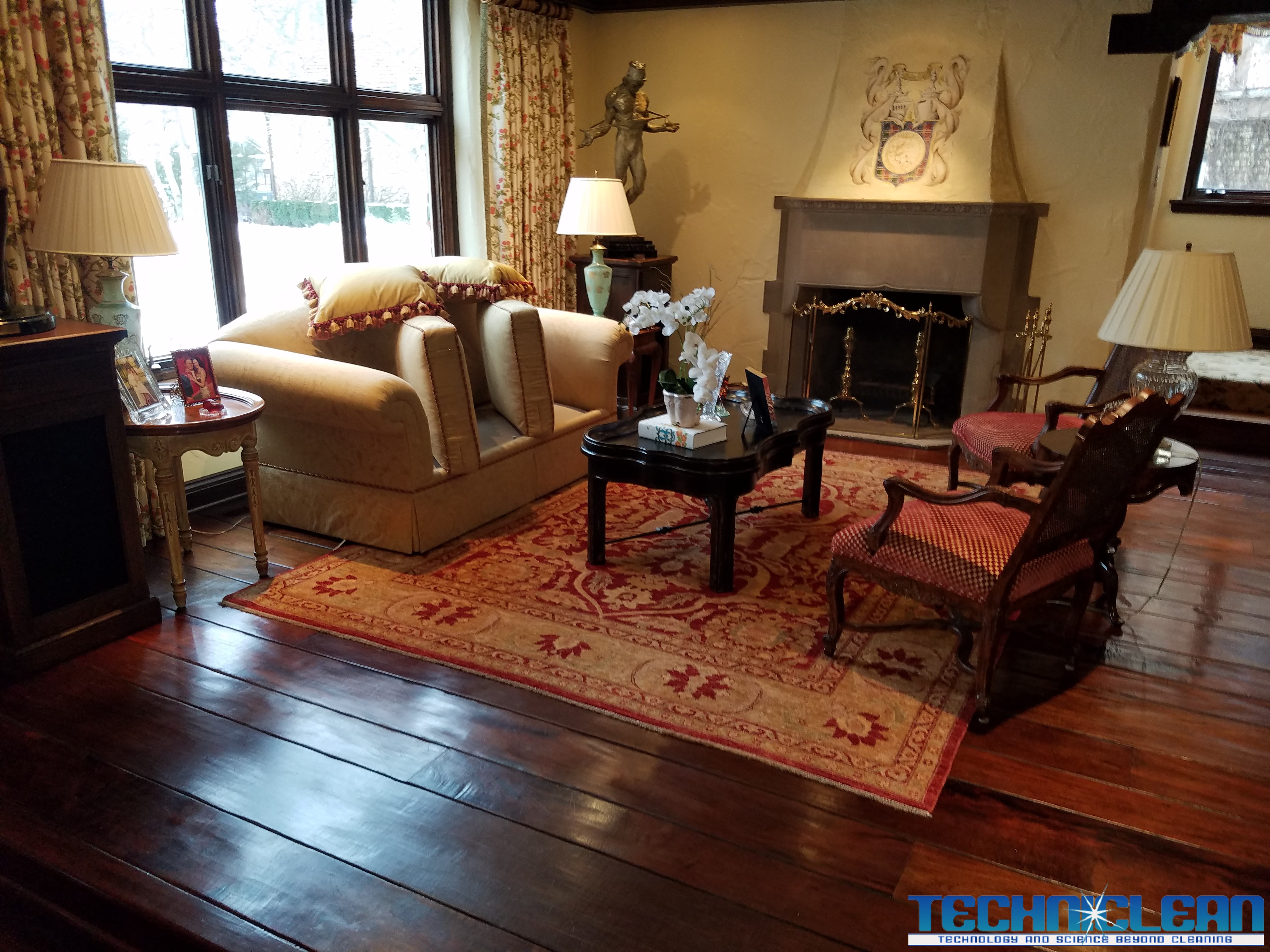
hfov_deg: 67.3
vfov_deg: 53.1
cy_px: 476
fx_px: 954
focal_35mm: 26
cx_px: 635
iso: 125
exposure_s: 1/24
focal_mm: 4.2
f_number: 1.7
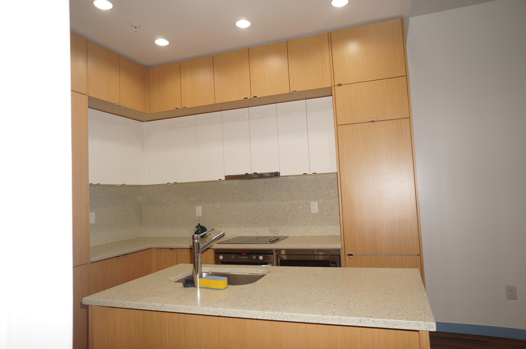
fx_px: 350
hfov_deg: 73.8
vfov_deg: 53.0
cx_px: 263
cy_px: 174
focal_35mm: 24
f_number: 4
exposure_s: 1/60
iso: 200
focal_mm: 16
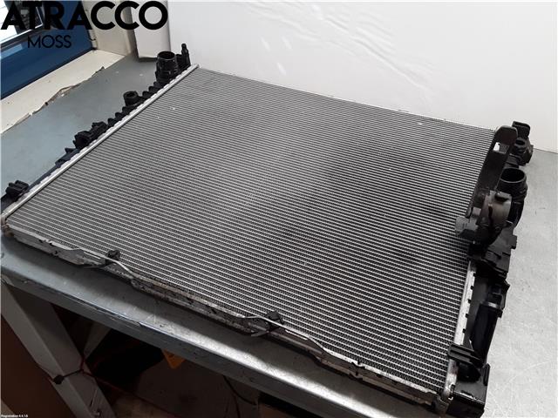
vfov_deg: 49.7
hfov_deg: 63.4
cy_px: 209
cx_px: 279
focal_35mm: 28
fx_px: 451
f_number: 1.9
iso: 64
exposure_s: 1/100
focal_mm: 2.91
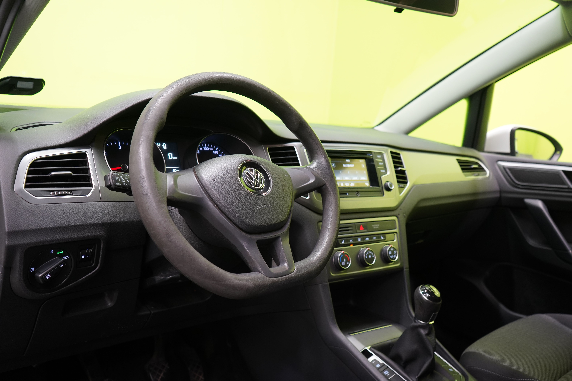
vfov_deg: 43.6
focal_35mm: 30
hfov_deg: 61.9
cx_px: 286
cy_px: 190
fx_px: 477
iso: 1250
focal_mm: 30
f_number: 5
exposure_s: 1/20
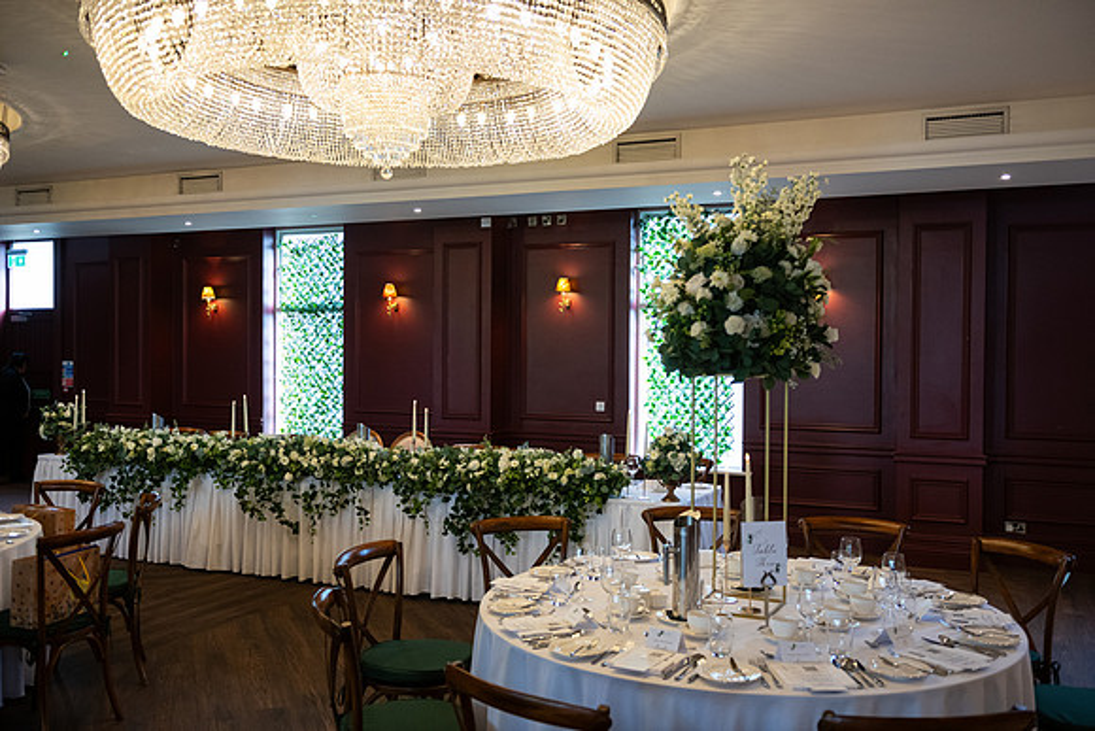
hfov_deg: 58.7
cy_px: 366
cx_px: 548
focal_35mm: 32
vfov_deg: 41.1
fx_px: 974
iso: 800
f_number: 3.5
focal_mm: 32
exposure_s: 1/160
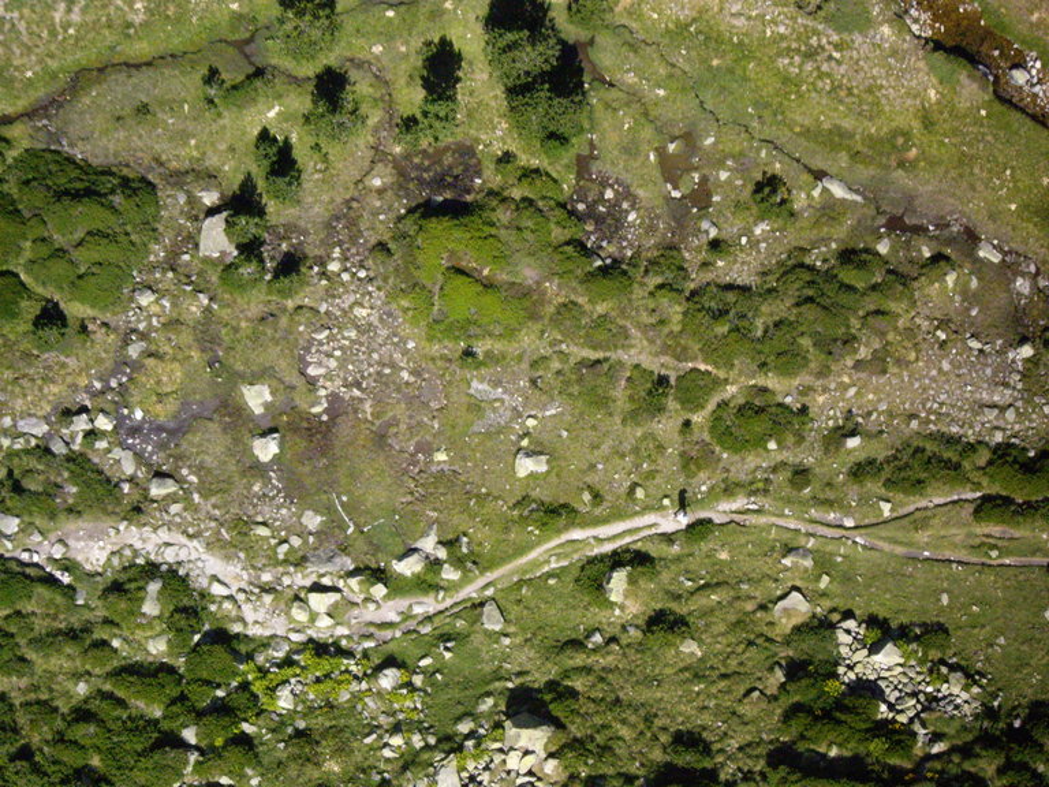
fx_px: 3455
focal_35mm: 114
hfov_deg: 17.3
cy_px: 394
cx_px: 524
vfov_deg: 13.0
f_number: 8.3
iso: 400
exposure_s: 1/500
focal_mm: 18.6
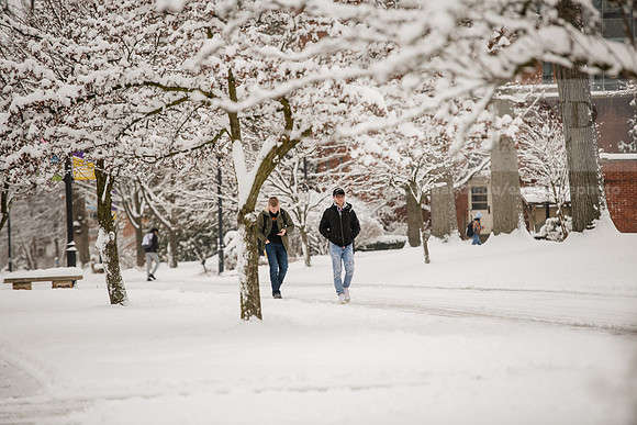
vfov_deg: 7.4
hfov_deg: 11.1
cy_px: 212
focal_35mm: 185
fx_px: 3274
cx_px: 318
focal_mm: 185
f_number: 3.5
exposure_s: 1/500
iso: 125
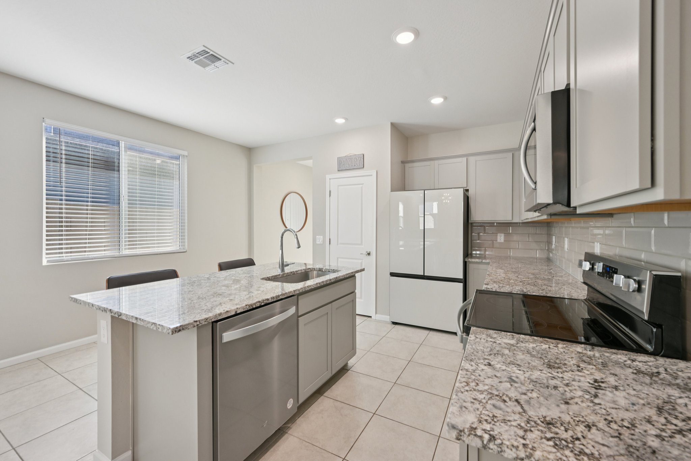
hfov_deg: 102.3
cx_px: 346
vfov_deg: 79.2
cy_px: 230
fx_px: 278
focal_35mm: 14
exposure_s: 1/80
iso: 500
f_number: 8
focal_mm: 14.5
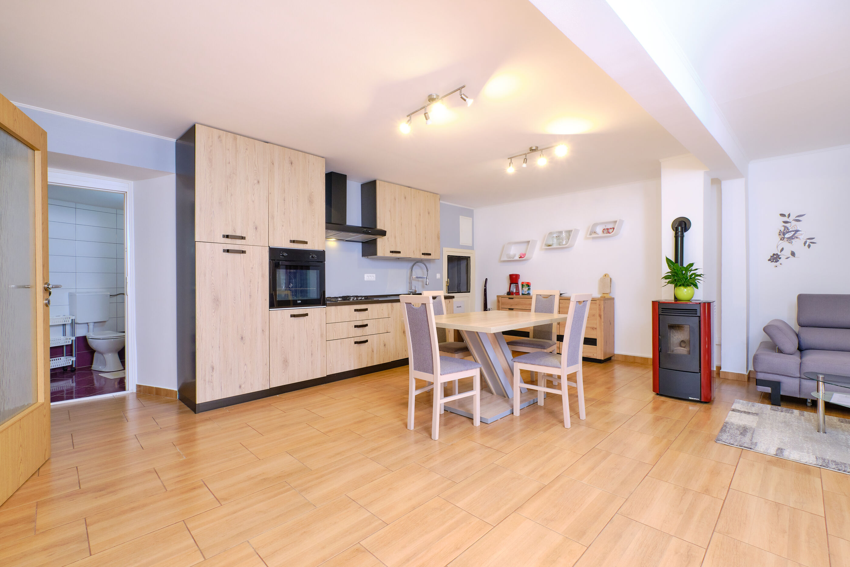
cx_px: 425
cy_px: 284
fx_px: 354
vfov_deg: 77.3
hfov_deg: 100.4
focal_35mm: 15
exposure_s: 1/15
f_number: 9
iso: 320
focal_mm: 10
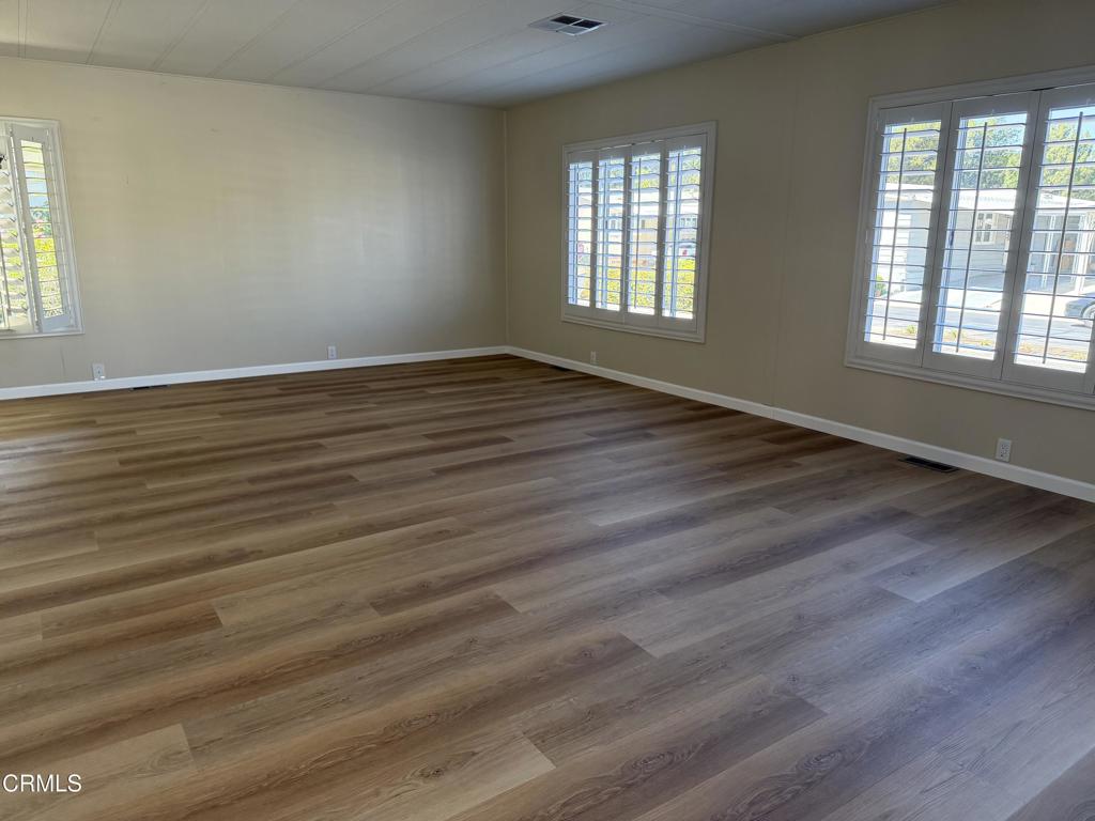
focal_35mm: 24
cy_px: 410
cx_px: 548
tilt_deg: -11.6
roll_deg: -0.1
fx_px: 759
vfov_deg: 56.8
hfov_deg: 71.6
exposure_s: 1/229
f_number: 1.78
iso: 200
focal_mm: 6.76
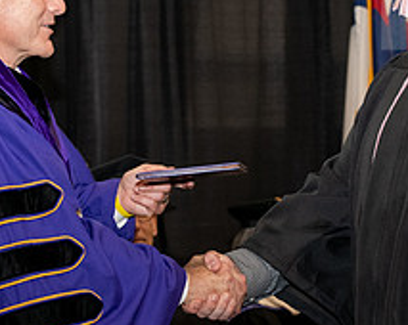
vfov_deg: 8.6
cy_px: 121
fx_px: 2159
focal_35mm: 179
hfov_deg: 10.8
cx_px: 324
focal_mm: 70
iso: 2000
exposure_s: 1/200
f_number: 5.6
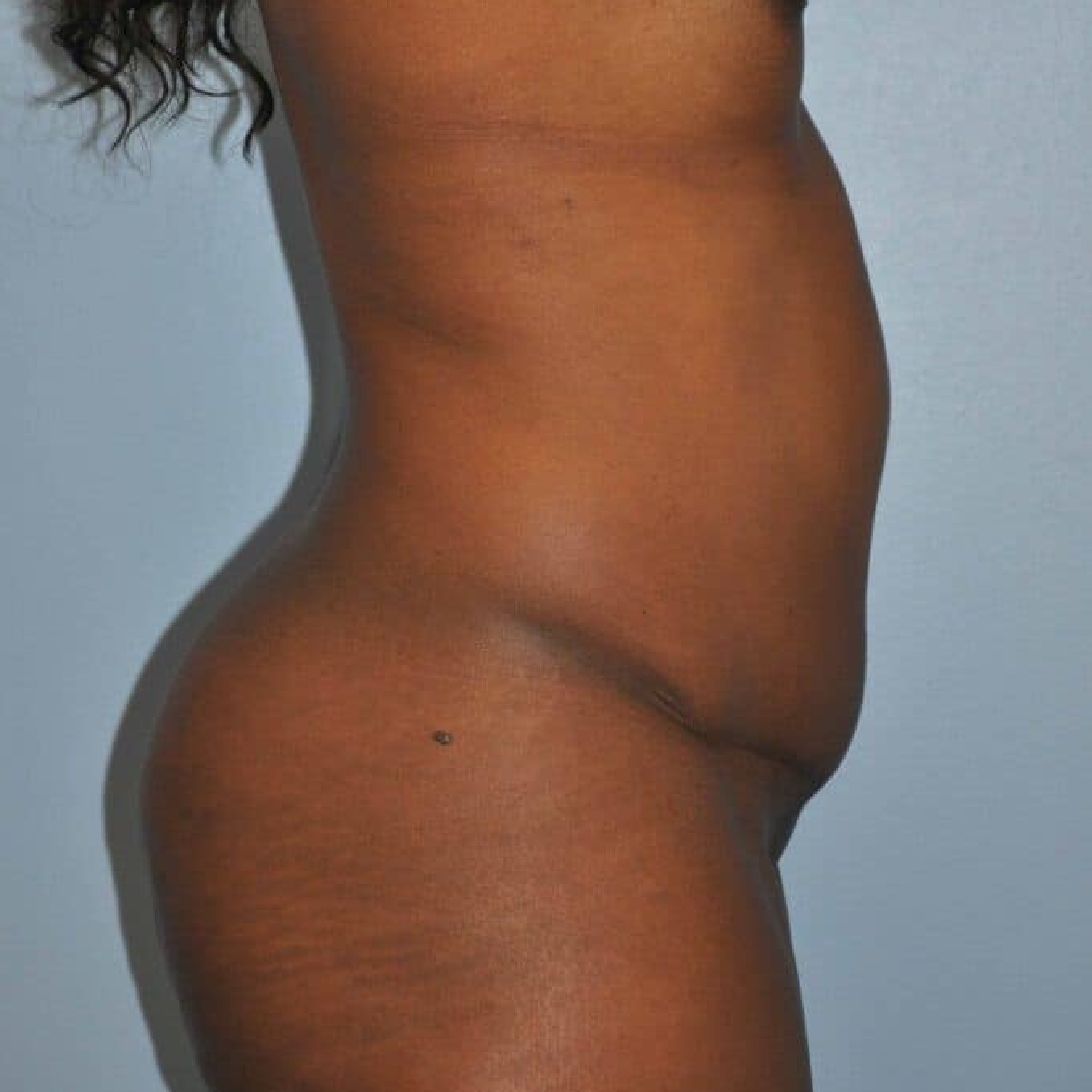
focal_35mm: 177
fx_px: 6317
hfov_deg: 9.9
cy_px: 407
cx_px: 546
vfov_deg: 9.9
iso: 800
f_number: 5.6
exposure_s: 1/60
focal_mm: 92
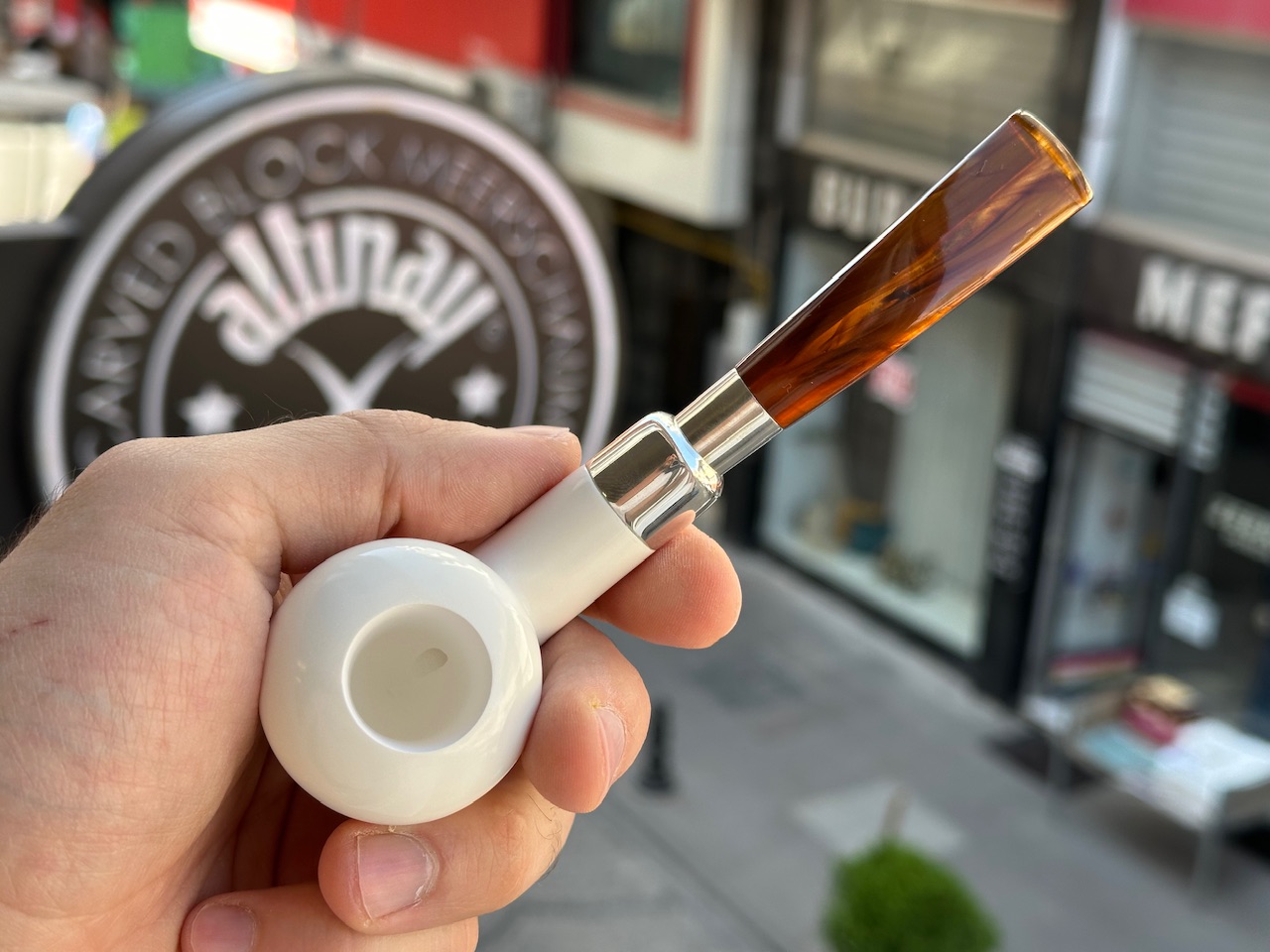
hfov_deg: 39.7
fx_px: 1761
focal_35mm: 48
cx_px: 635
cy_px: 476
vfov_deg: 30.3
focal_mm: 6.86
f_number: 1.78
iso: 64
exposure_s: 1/426
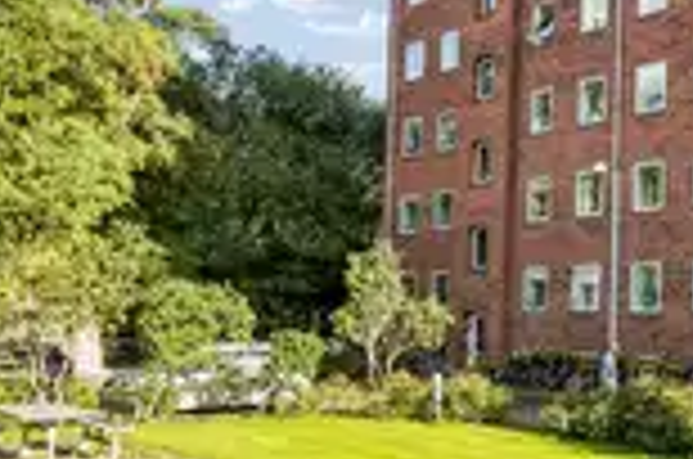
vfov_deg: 30.6
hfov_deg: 37.0
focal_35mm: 42
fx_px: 814
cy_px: 81
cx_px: 801
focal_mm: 15.5
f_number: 6.3
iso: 400
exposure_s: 1/500
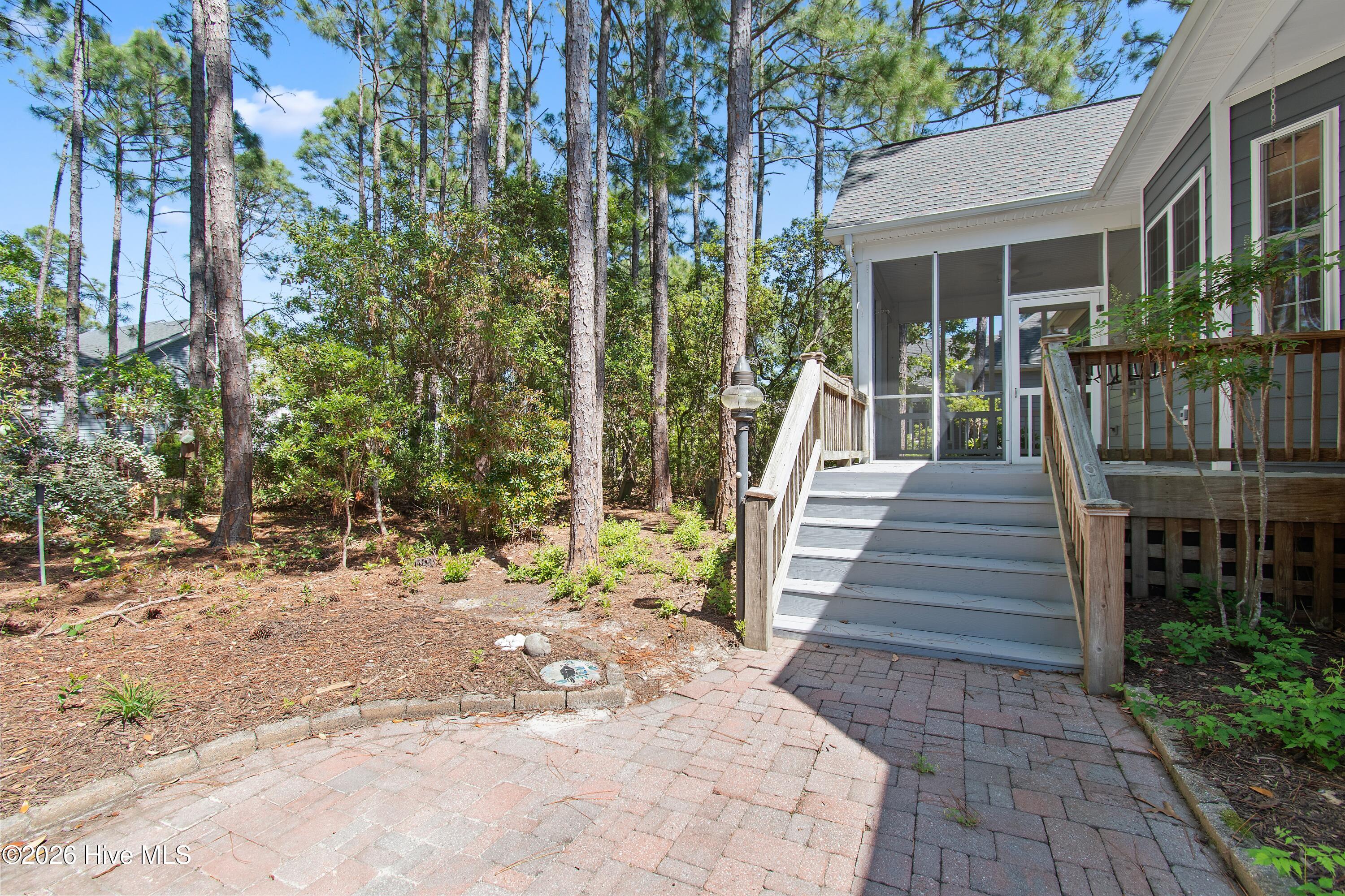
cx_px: 672
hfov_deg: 100.4
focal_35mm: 15
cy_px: 448
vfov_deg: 77.3
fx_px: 560
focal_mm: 10
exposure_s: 1/125
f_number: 5.6
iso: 100
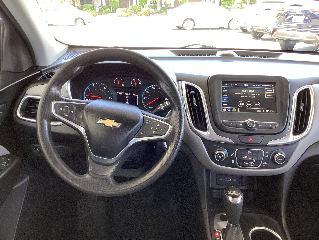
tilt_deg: -25.7
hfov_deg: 58.4
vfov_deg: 45.4
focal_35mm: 31
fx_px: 286
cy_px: 120
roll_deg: +2.2
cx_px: 160
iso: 100
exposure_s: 1/60
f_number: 2.4
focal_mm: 3.3
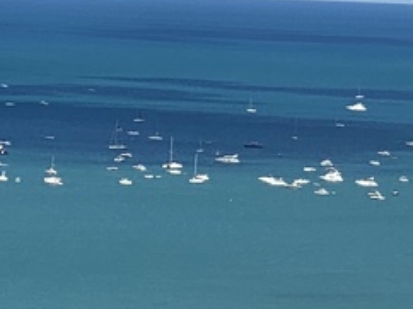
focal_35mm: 310
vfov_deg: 4.8
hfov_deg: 6.4
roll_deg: -2.2
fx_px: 3695
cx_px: 249
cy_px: 113
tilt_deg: -2.7
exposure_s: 1/2083
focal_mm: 6
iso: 20
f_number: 2
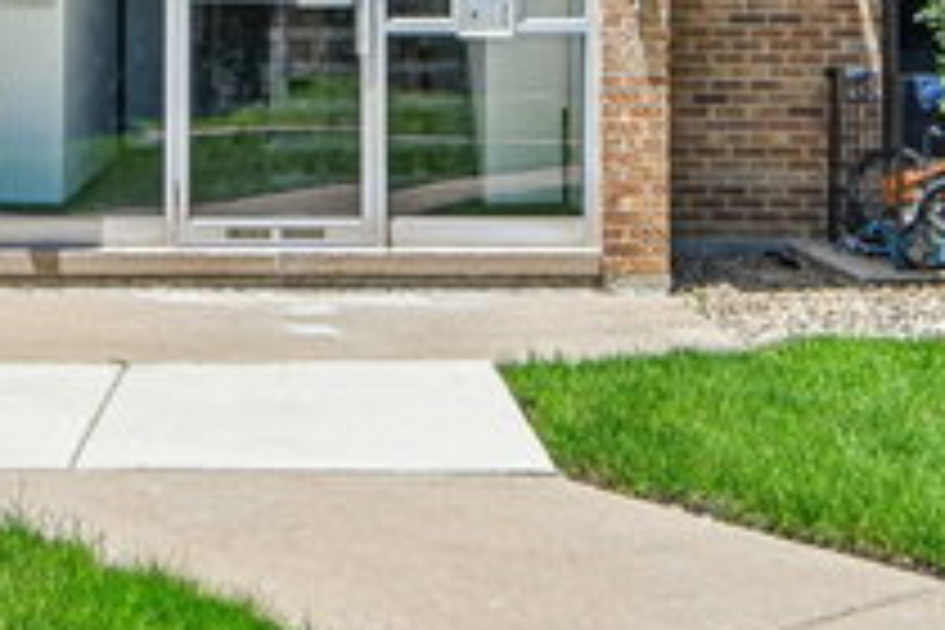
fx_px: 1916
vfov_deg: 18.1
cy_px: -36
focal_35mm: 73
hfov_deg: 27.4
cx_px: 274
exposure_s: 1/320
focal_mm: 32
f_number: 13
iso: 400
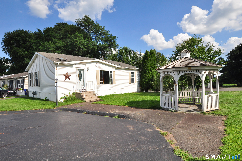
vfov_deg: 59.4
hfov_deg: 81.3
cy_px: 80
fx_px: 141
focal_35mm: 21
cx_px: 121
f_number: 7.1
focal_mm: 14
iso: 320
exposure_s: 1/1000
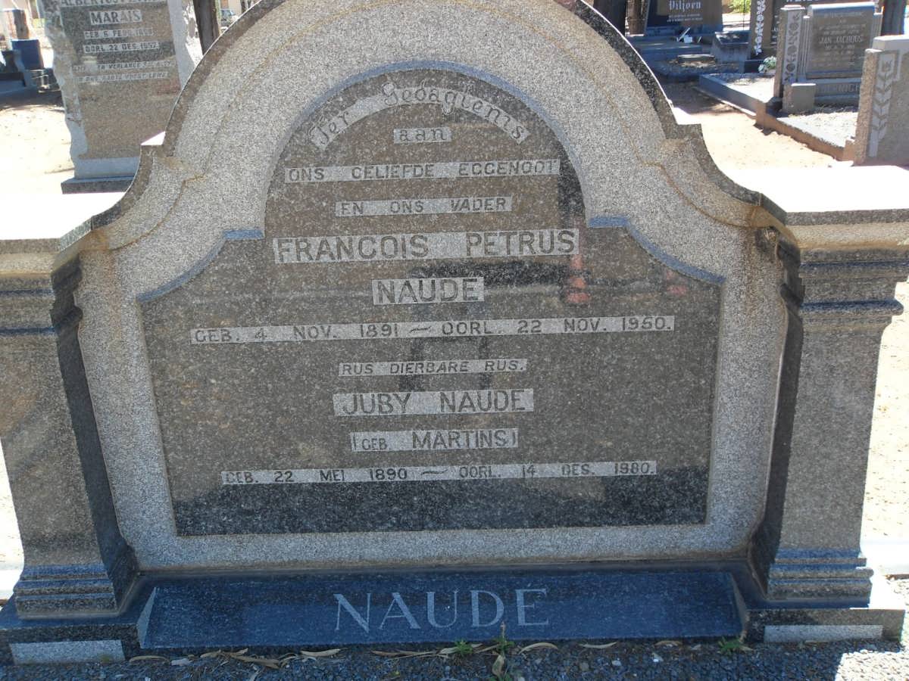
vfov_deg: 40.7
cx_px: 454
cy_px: 340
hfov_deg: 52.6
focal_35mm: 35
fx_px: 919
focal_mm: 6.3
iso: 80
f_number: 3.5
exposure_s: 1/125
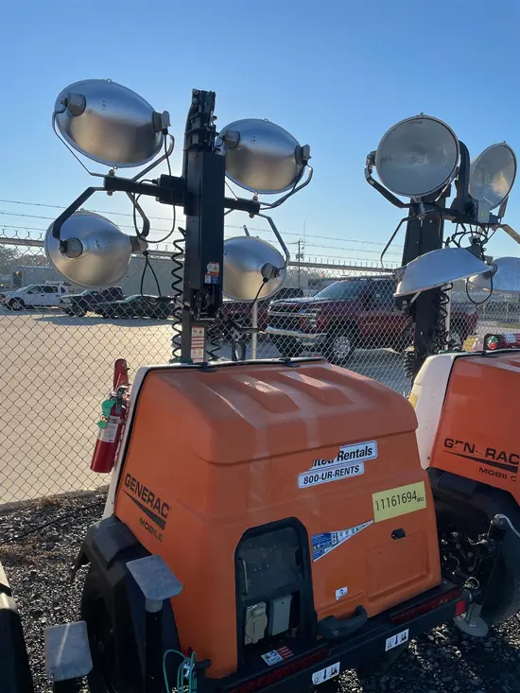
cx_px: 260
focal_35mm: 26
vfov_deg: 67.3
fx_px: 521
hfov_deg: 53.1
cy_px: 346
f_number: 1.6
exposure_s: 1/2564
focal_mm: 4.2
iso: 32
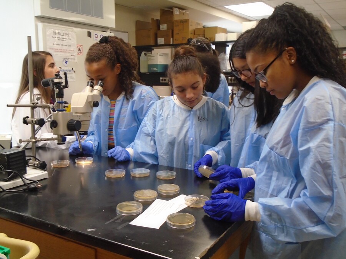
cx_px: 173
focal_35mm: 36
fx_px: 360
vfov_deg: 39.7
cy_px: 130
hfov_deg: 51.4
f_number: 3.8
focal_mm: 6.4
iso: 250
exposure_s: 1/30
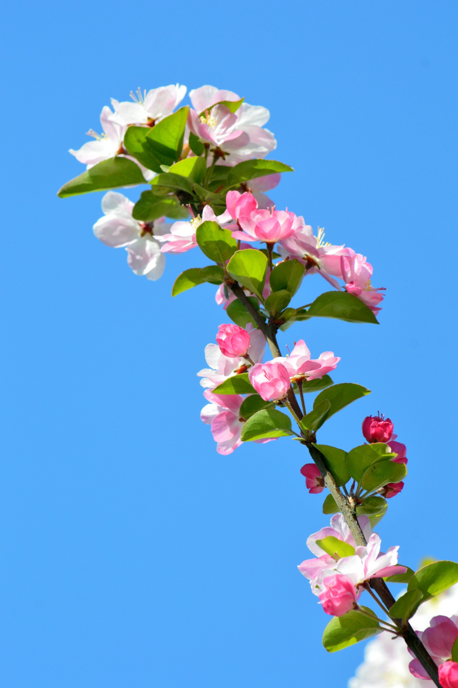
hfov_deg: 3.1
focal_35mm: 450
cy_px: 344
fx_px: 8601
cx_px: 229
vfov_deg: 4.6
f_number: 11
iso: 400
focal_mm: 300
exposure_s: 1/400
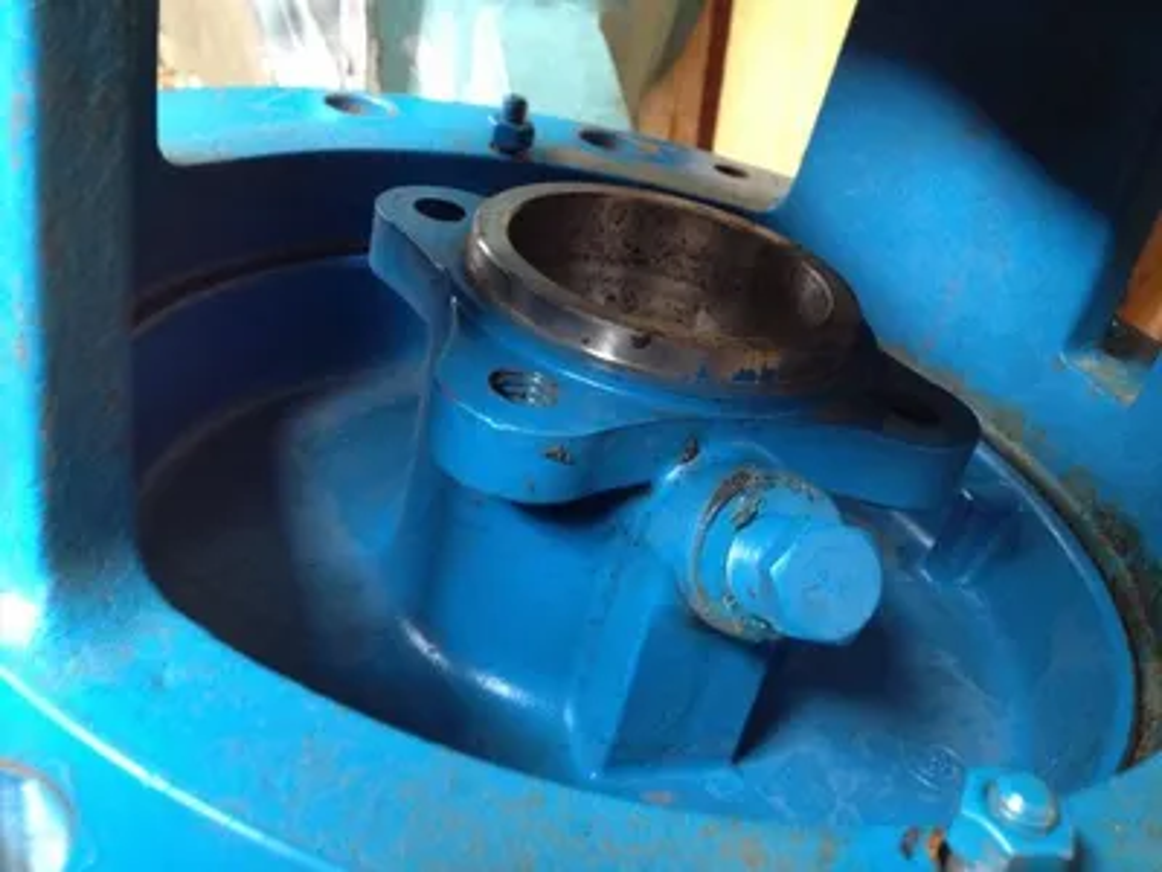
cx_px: 581
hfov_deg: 52.6
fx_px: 1175
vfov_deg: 40.7
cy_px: 436
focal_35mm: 35
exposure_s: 1/20
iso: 250
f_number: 2.4
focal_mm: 4.28
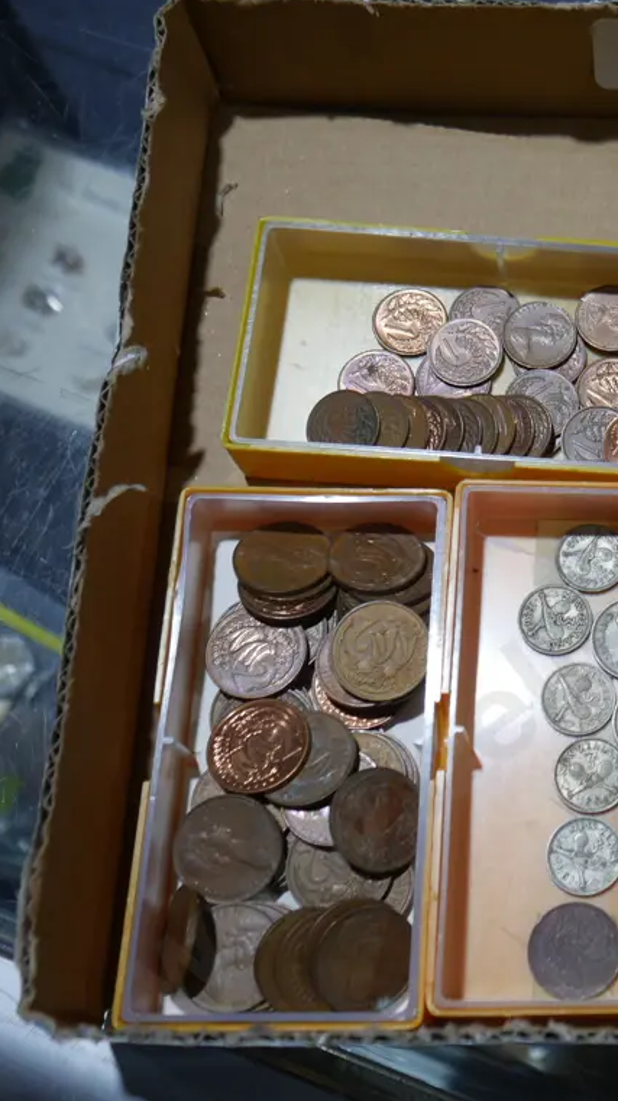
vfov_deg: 43.7
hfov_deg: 23.4
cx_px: 731
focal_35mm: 47
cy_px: 550
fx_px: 1370
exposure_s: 1/125
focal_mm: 16
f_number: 3.6
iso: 200
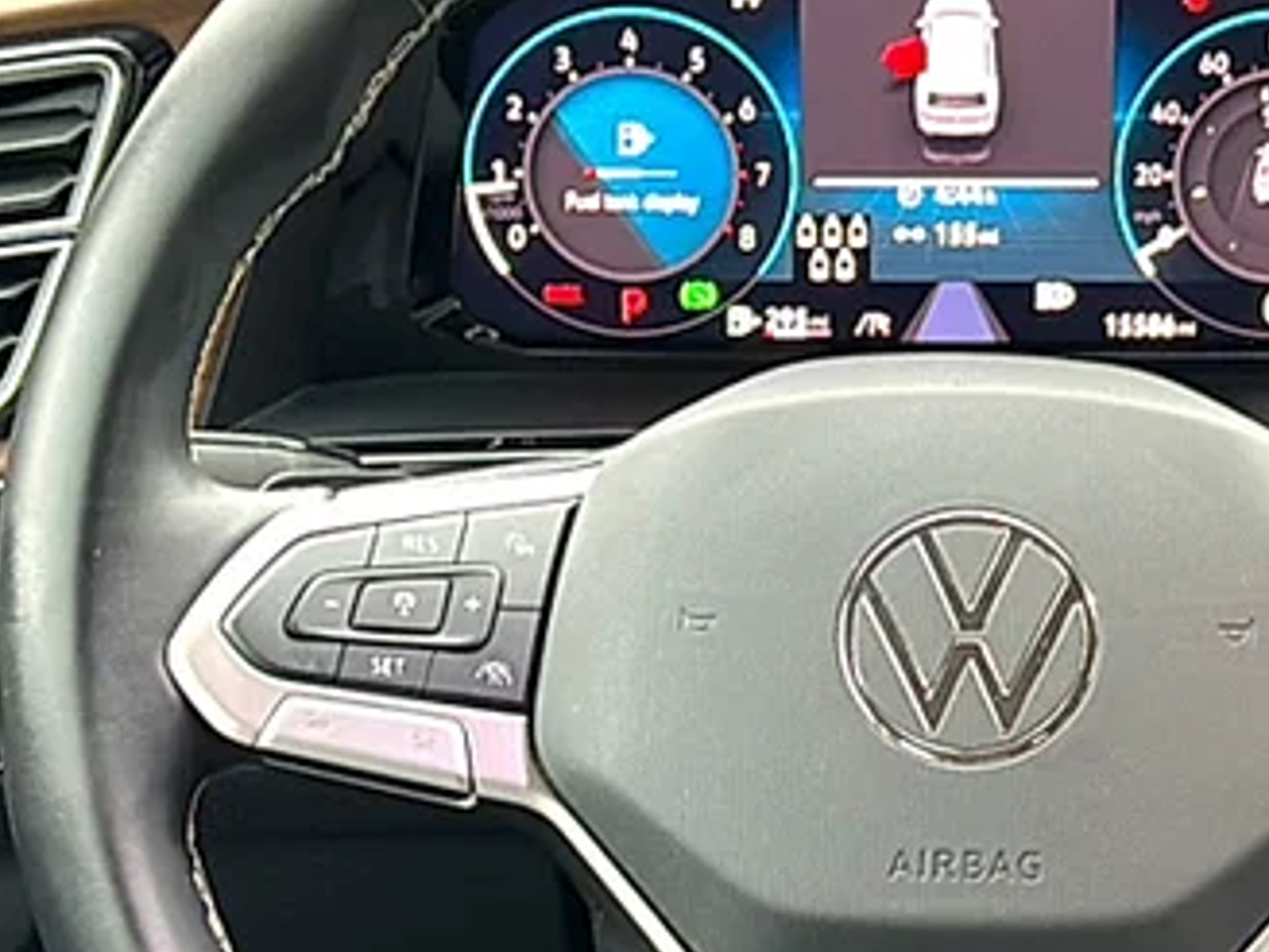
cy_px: 613
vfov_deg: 13.6
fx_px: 3996
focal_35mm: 109
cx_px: 952
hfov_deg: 17.9
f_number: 1.78
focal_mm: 6.86
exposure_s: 1/40
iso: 160
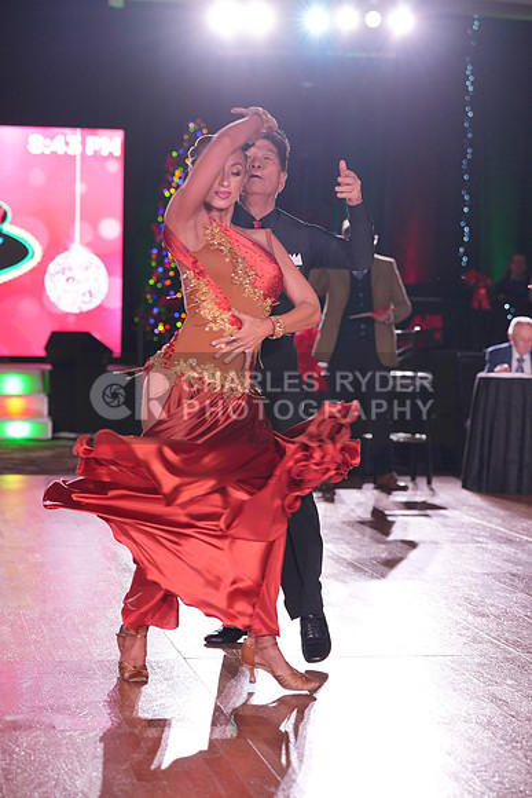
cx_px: 266
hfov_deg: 15.0
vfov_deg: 22.4
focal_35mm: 91
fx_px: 2016
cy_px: 399
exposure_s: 1/400
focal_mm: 91
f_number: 4
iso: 1600
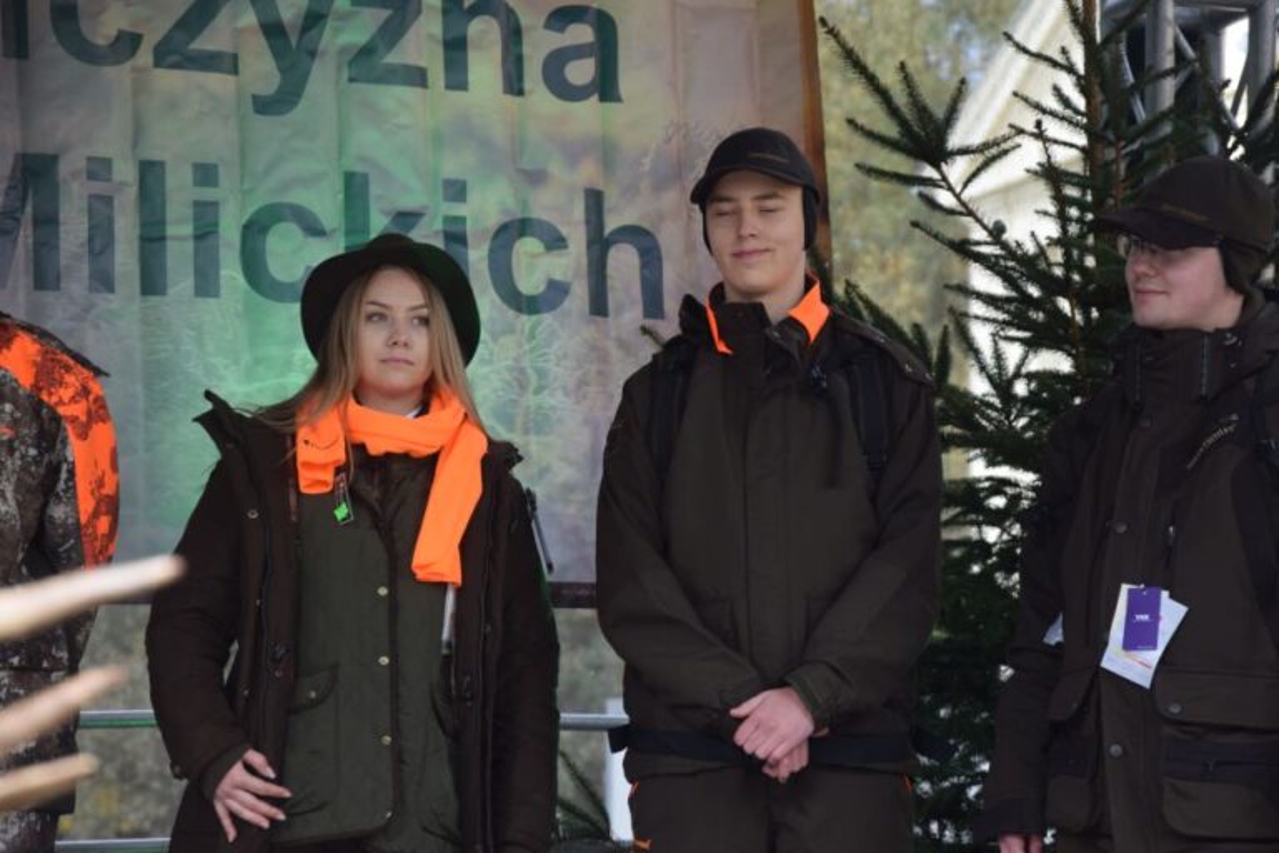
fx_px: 4902
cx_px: 640
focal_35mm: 138
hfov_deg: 14.9
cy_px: 426
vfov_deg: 9.9
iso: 400
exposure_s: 1/100
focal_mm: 92
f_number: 5.6
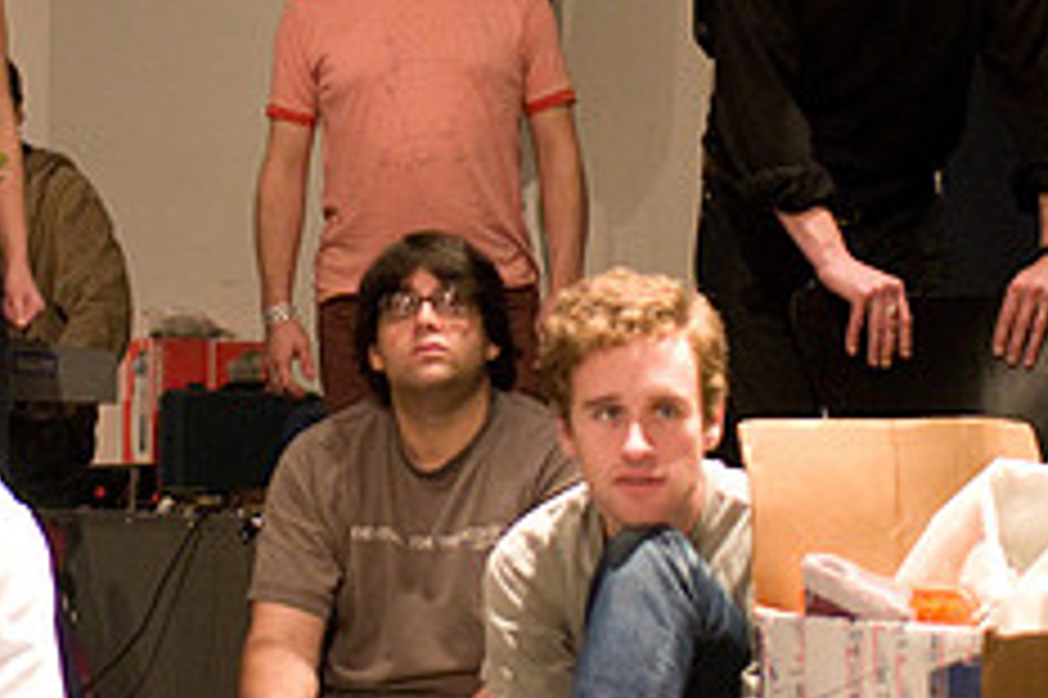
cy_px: -16
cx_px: 328
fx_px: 3258
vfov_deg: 12.1
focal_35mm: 112
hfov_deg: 18.2
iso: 1600
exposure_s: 1/60
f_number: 1.4
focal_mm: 30
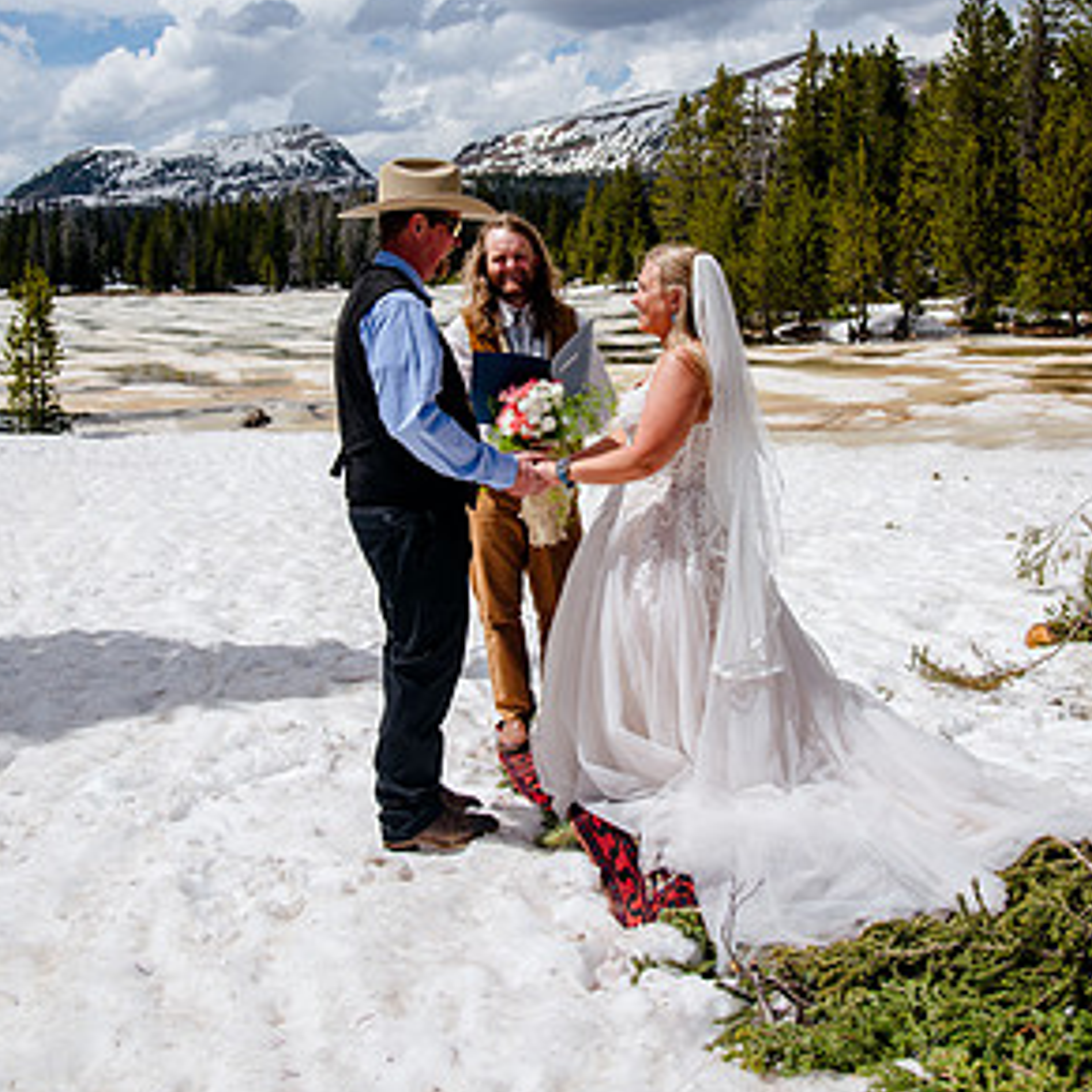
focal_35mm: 42
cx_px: 546
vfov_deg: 39.7
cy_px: 394
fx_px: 1499
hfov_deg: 40.0
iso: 200
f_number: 5.6
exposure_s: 1/800
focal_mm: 32
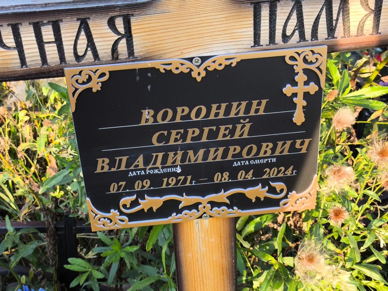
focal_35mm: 50
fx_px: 561
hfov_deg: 38.2
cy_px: 146
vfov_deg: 29.1
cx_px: 194
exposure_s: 1/144
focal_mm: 4.71
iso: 50
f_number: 1.7
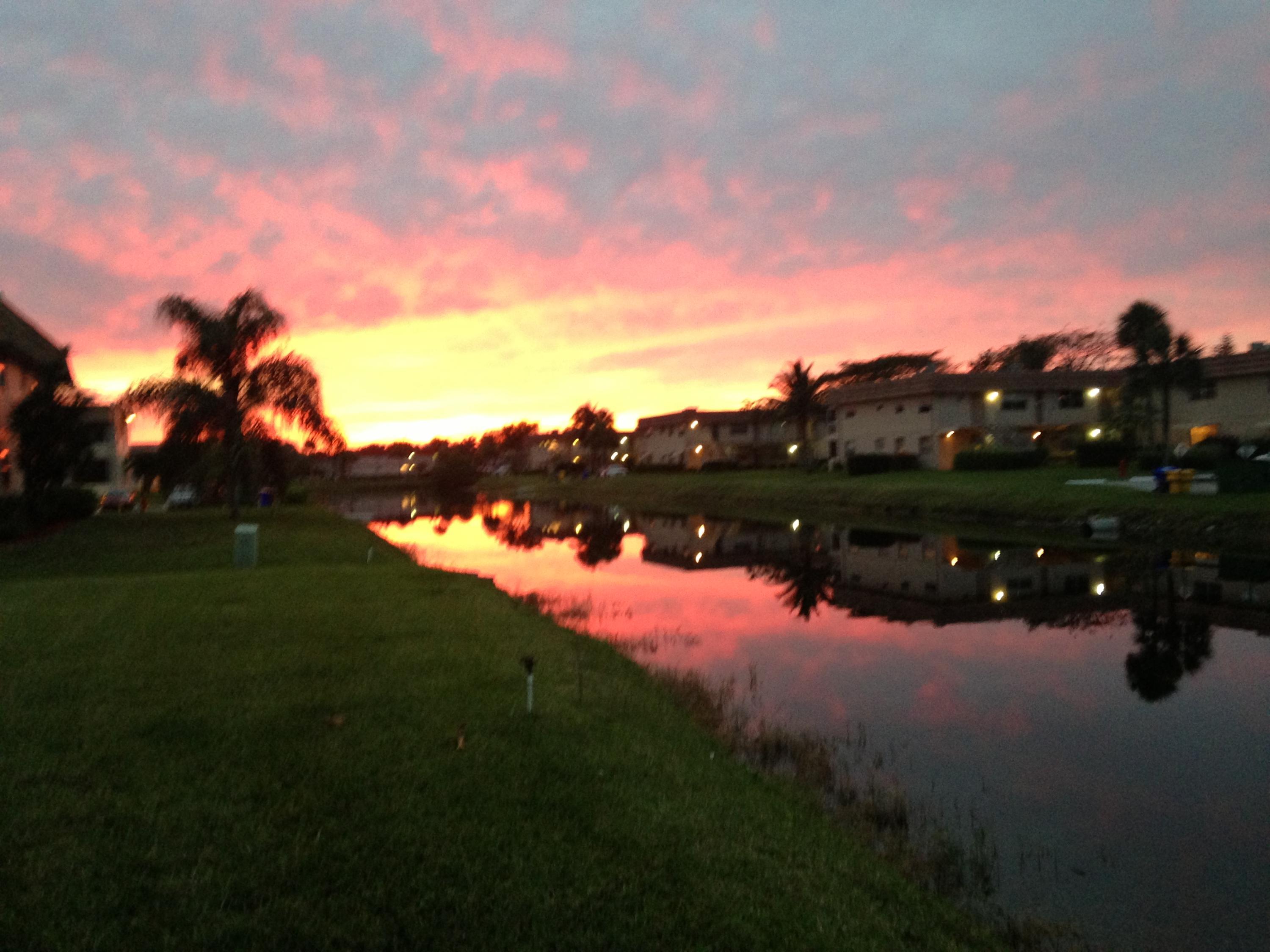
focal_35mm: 33
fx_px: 1211
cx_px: 635
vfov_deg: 42.9
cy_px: 476
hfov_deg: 55.4
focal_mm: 4.13
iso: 250
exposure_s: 1/20
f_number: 2.4
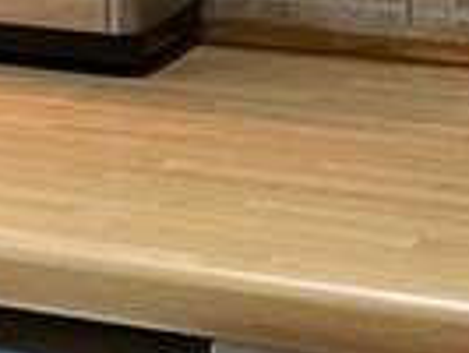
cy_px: -462
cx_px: -716
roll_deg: +0.7
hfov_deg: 8.8
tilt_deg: -0.4
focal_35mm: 200
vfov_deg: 7.1
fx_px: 2712
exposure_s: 1/50
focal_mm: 4.25
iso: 125
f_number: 1.8
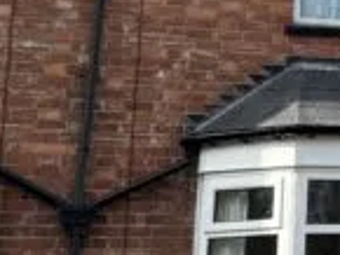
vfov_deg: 11.4
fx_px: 1248
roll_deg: +2.1
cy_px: -89
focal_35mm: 127
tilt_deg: +17.7
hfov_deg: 14.4
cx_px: 525
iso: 80
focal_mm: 6.76
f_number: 1.78
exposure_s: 1/2331
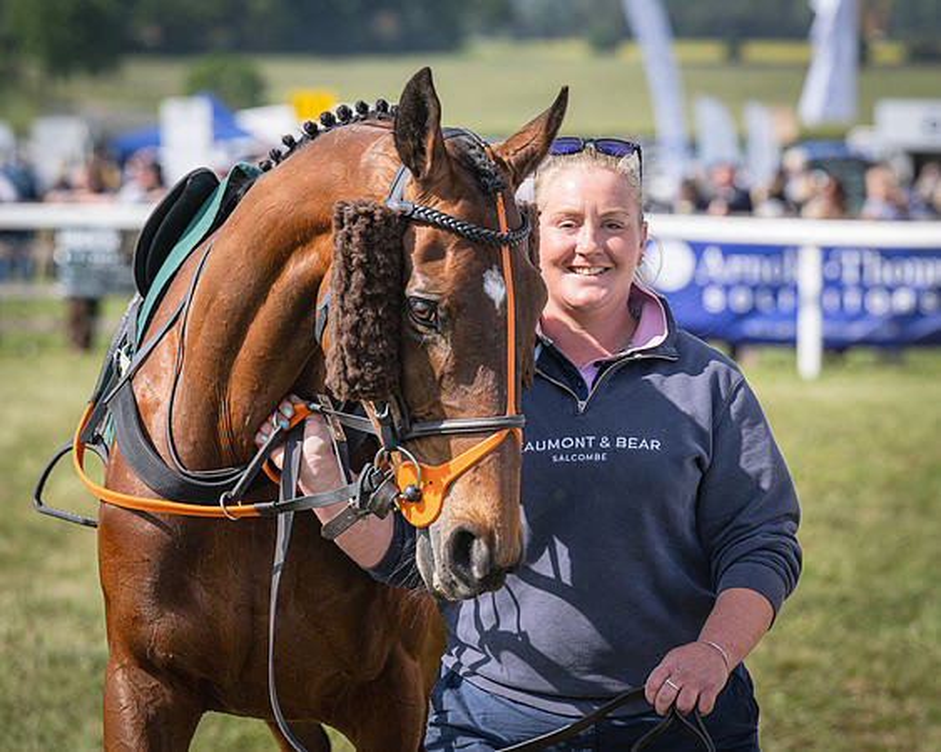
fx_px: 4875
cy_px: 265
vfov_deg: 8.8
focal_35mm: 175
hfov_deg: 11.0
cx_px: 561
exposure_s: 1/1600
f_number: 4
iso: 200
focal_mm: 120
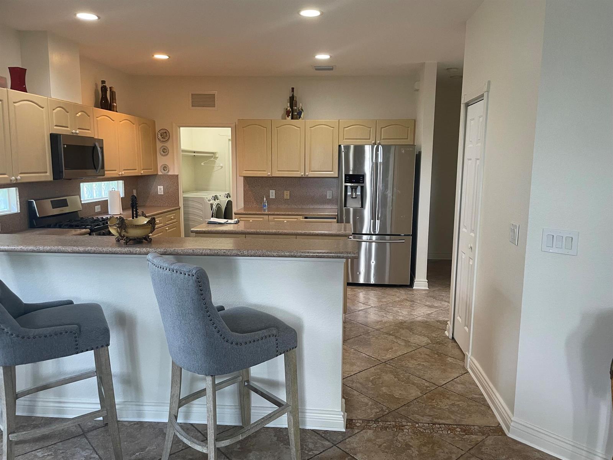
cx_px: 306
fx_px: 460
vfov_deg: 53.1
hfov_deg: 67.3
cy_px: 230
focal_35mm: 26
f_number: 1.6
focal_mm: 4.2
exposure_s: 1/60
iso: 125
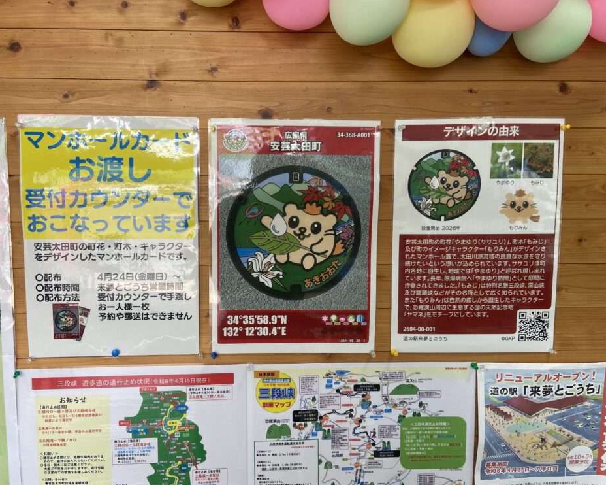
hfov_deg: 62.1
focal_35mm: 28
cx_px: 274
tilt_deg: -6.2
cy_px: 237
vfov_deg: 51.5
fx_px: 502
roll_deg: -0.8
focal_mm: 4.25
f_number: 1.8
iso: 32
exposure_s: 1/122
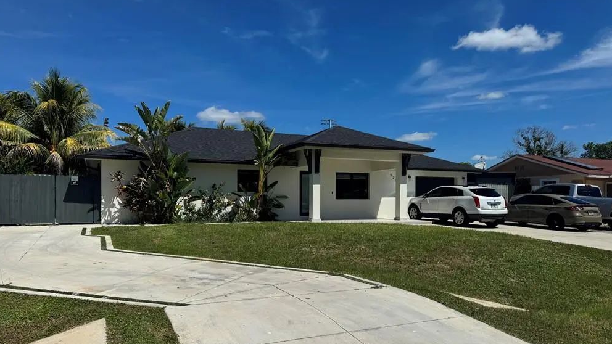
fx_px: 438
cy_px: 200
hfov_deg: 69.9
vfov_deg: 42.8
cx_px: 300
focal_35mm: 27
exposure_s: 1/12346
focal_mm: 6.76
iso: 80
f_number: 1.78
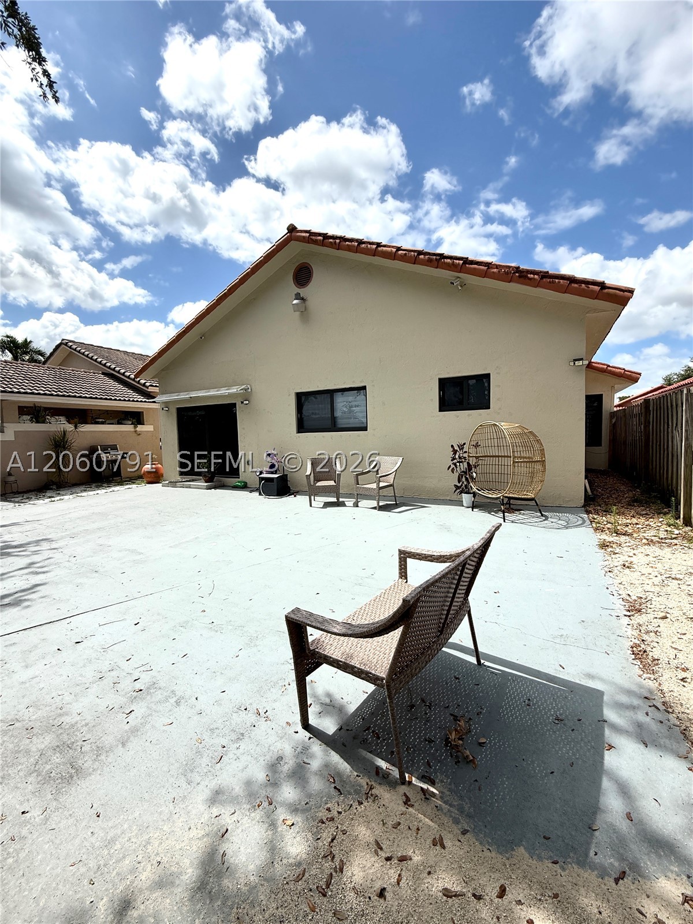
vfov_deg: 102.1
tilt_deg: -3.6
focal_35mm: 14
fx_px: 374
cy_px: 462
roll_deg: +1.1
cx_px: 346
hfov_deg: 85.7
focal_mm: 2.22
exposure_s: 1/2320
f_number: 2.2
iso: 50
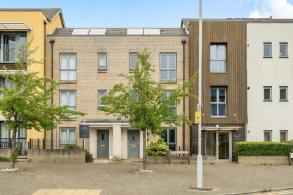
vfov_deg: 42.3
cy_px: 98
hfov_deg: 60.3
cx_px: 146
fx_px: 252
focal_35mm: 31
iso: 400
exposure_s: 1/200
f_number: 8
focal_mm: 21
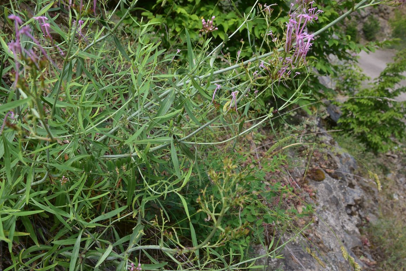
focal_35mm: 56
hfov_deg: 35.6
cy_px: 137
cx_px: 190
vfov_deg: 24.2
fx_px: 632
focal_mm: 50
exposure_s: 1/125
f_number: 13
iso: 320
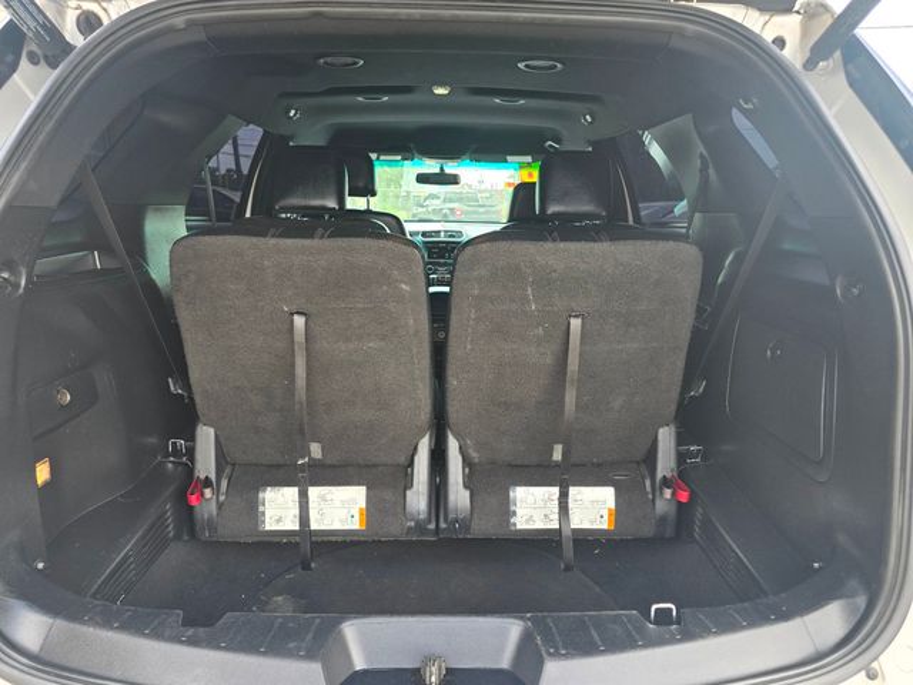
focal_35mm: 23
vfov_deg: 58.9
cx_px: 456
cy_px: 342
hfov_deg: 73.9
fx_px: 607
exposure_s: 1/180
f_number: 1.7
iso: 64
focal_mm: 6.3
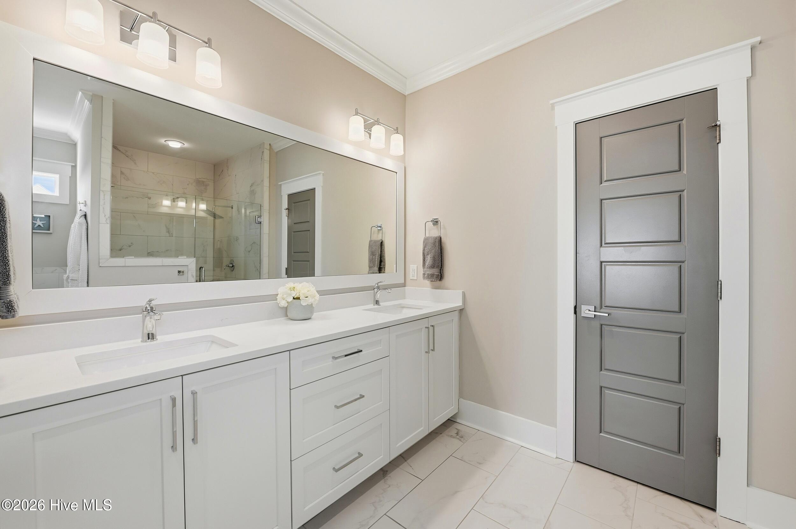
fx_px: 309
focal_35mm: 14
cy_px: 264
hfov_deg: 104.3
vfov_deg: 81.1
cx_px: 398
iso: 160
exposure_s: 1/640
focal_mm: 14
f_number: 8
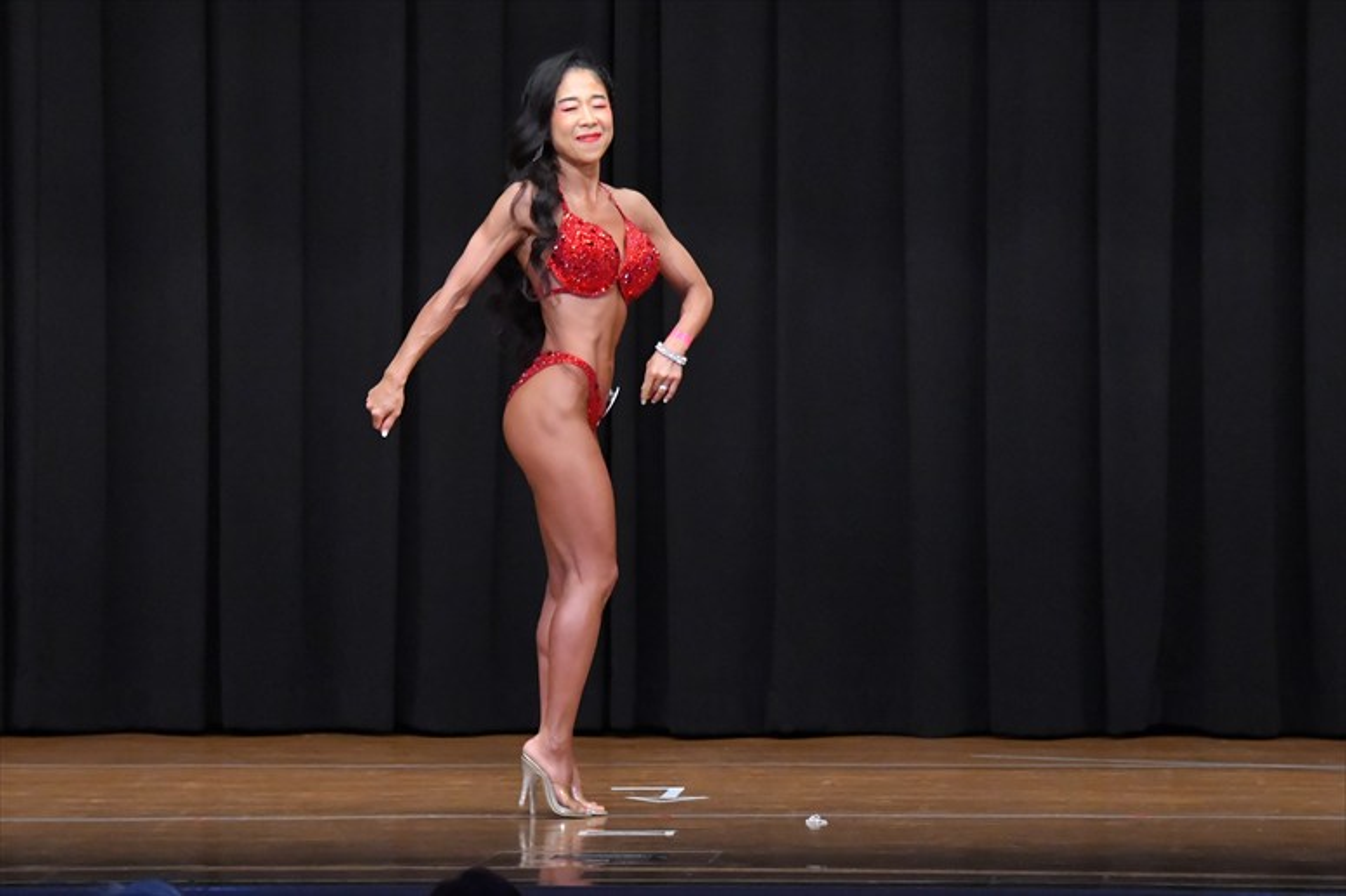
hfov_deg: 8.6
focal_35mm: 240
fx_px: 8969
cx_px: 673
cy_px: 448
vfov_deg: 5.7
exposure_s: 1/400
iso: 8000
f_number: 5.6
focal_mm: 160
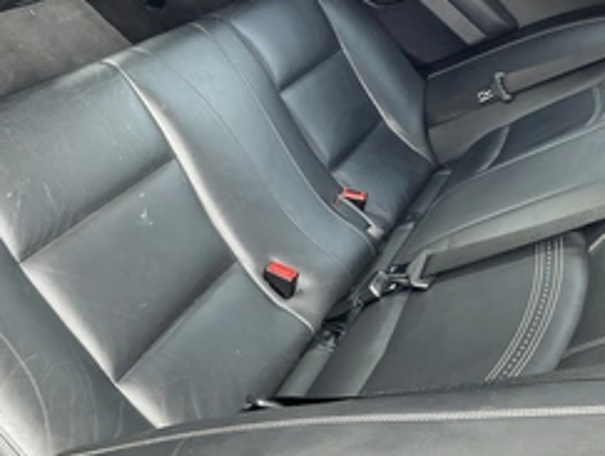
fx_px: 805
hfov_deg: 41.2
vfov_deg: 31.6
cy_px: 207
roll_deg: -37.5
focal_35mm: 46
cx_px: 289
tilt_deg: -35.4
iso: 64
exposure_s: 1/106
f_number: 1.8
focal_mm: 3
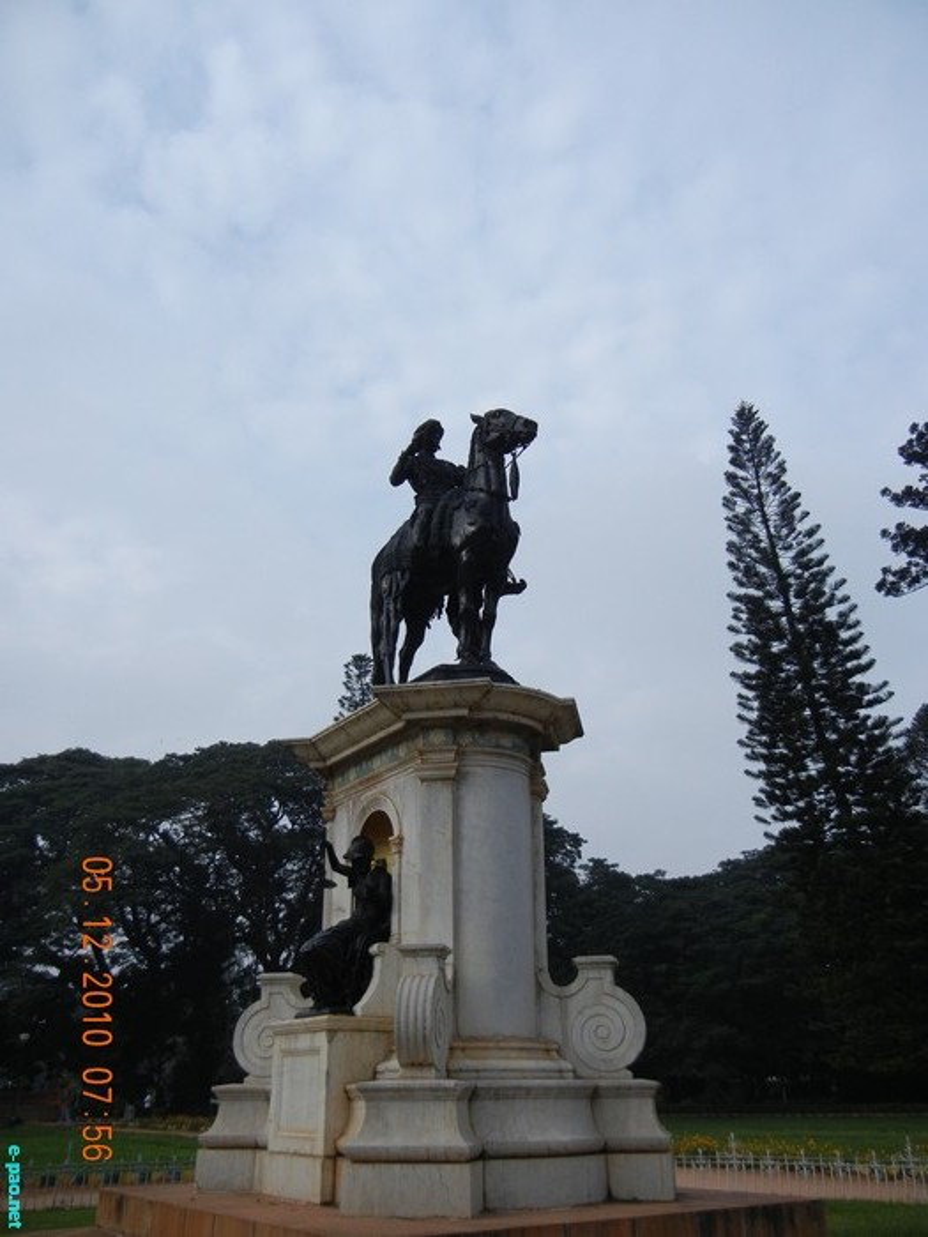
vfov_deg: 60.0
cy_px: 618
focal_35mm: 30
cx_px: 464
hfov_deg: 46.8
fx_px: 1072
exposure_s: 1/282
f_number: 7
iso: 160
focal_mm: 5.4
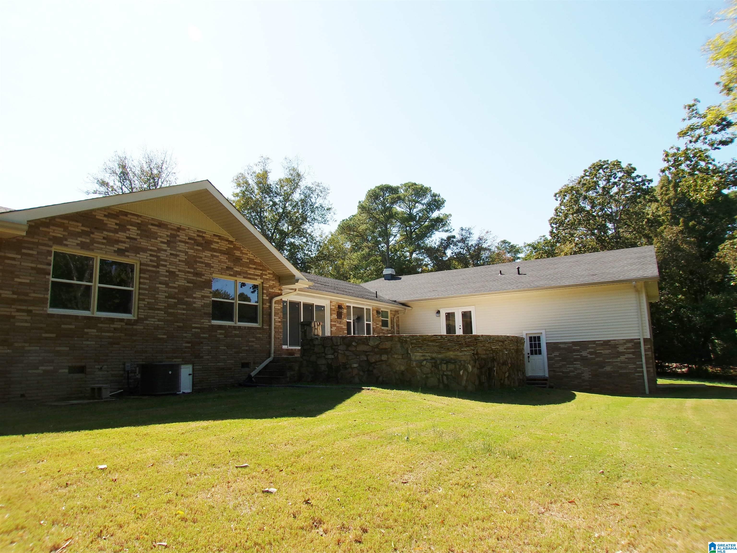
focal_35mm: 24
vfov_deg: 56.8
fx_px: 511
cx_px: 368
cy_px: 276
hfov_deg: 71.6
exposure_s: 1/600
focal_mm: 4.3
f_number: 4.4
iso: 100
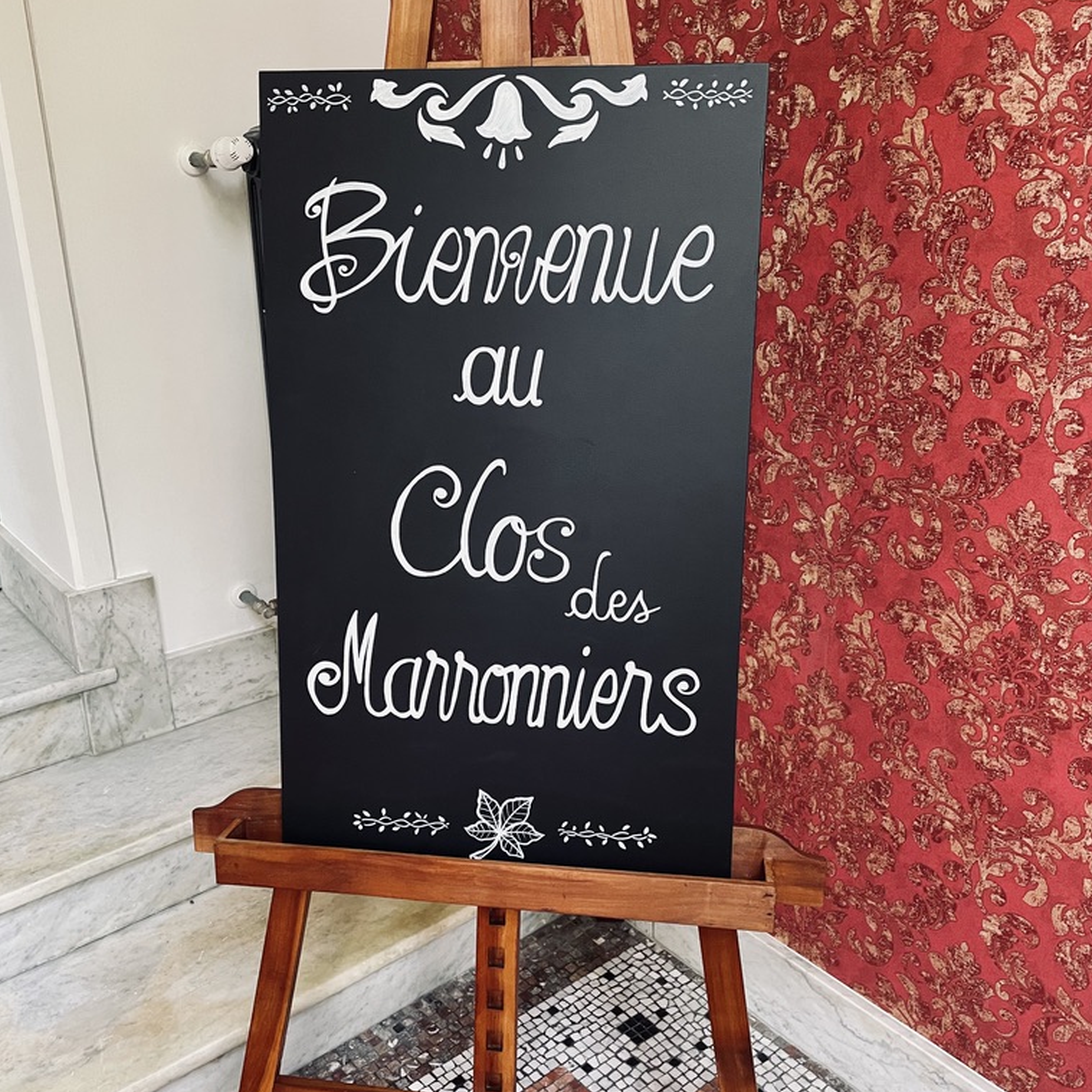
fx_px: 1106
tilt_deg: -21.4
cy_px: 561
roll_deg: +0.9
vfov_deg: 52.5
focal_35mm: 31
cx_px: 541
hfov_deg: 52.5
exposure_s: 1/60
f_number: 1.6
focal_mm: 4.2
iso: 320
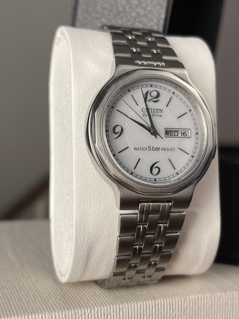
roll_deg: -1.2
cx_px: 120
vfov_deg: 36.8
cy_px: 160
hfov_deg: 28.0
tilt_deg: -4.4
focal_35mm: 52
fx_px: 479
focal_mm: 5.1
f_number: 1.6
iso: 100
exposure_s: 1/121
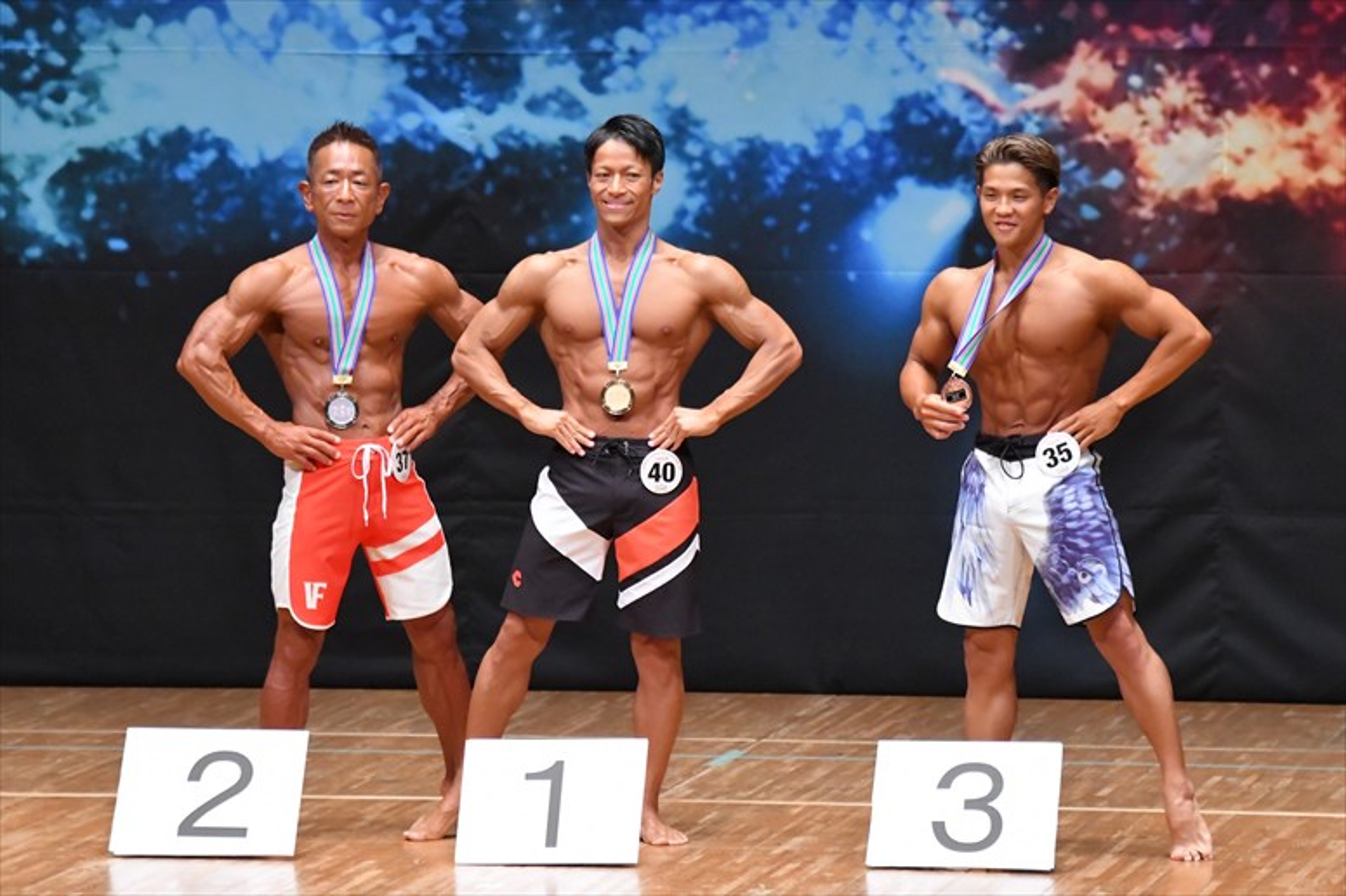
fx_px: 10651
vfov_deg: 4.8
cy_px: 448
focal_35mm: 285
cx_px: 673
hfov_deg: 7.2
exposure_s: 1/400
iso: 8000
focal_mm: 190
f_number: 5.6
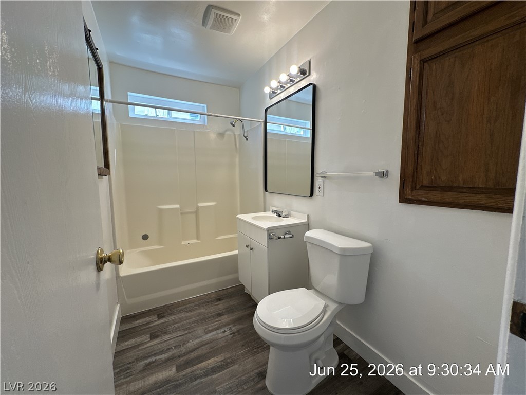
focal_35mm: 14
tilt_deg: -5.9
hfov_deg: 102.1
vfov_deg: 85.7
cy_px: 198
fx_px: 213
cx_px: 263
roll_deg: +0.5
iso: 80
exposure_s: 1/120
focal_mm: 2.22
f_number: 2.2
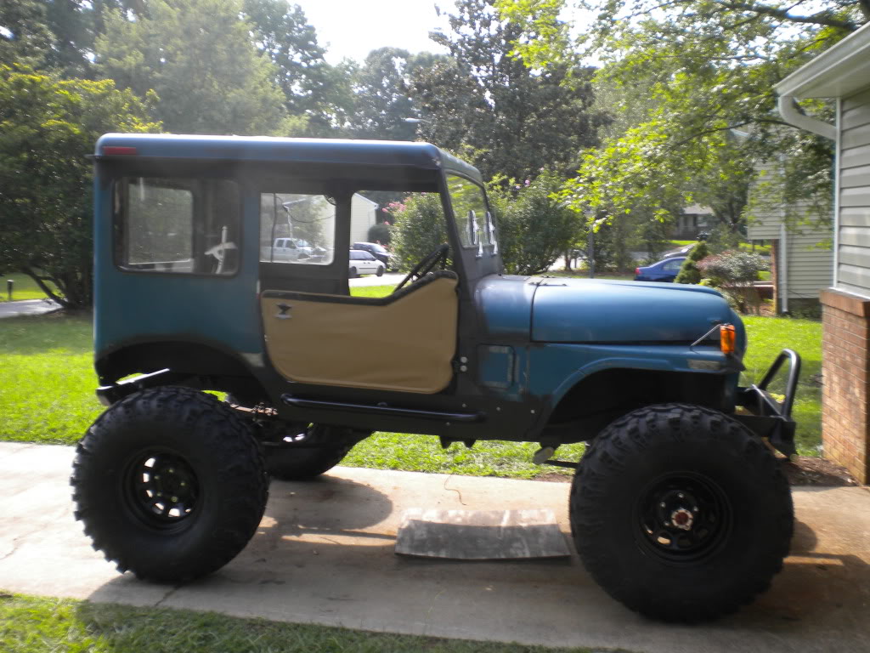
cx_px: 435
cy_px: 326
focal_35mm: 35
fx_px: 880
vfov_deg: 40.7
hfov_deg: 52.6
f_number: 4.6
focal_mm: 6.3
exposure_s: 1/131
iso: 80
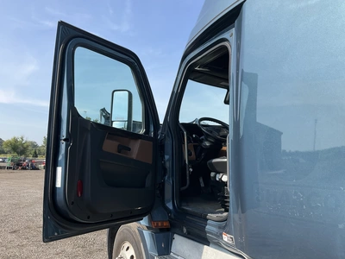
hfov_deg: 61.7
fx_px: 289
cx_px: 172
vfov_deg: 48.2
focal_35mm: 29
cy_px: 130
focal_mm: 3
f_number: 1.8
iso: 25
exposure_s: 1/1098
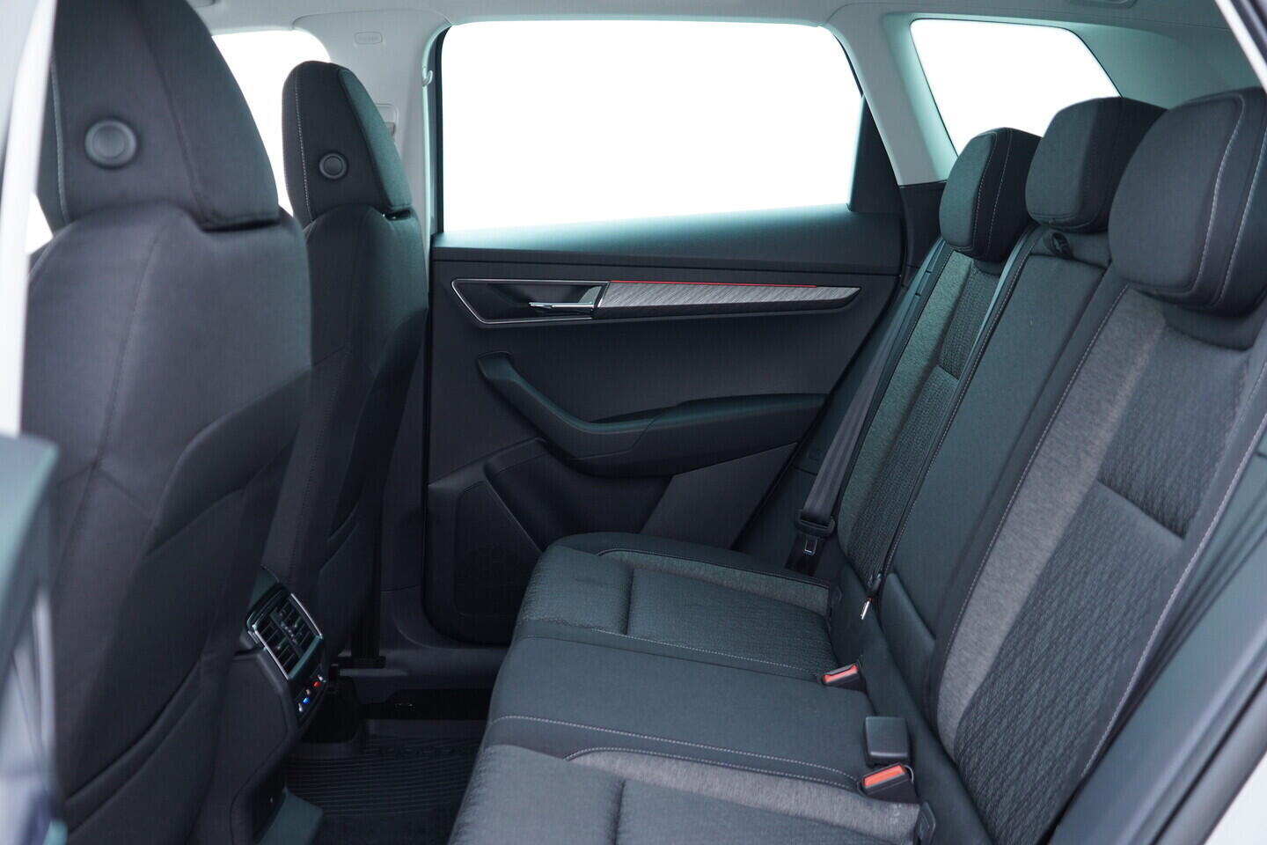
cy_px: 422
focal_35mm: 36
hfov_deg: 53.1
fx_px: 1267
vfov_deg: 36.9
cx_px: 634
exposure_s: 1/40
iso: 500
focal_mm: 24
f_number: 2.8
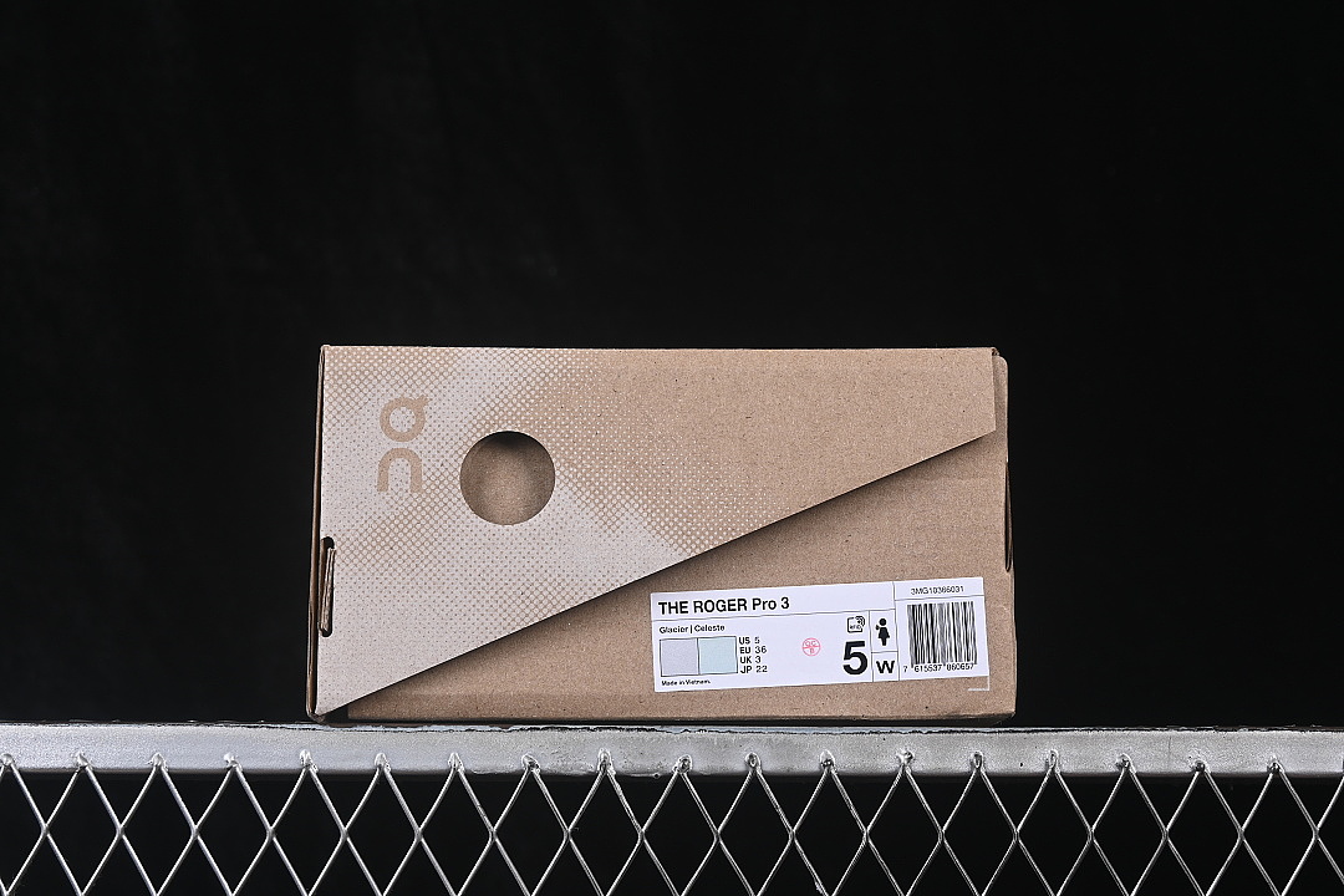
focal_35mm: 75
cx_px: 672
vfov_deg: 18.2
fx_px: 2800
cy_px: 448
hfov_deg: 27.0
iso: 160
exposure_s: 1/80
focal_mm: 50
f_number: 8
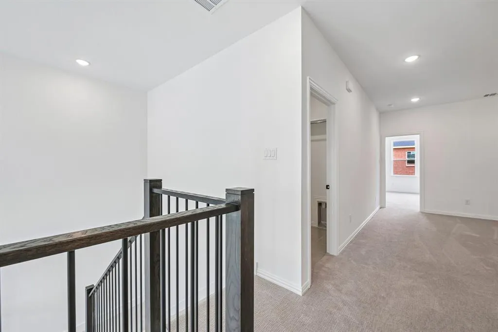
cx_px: 249
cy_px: 166
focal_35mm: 14
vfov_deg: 81.2
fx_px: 194
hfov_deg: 104.3
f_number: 8
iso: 400
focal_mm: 14
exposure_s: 1/80
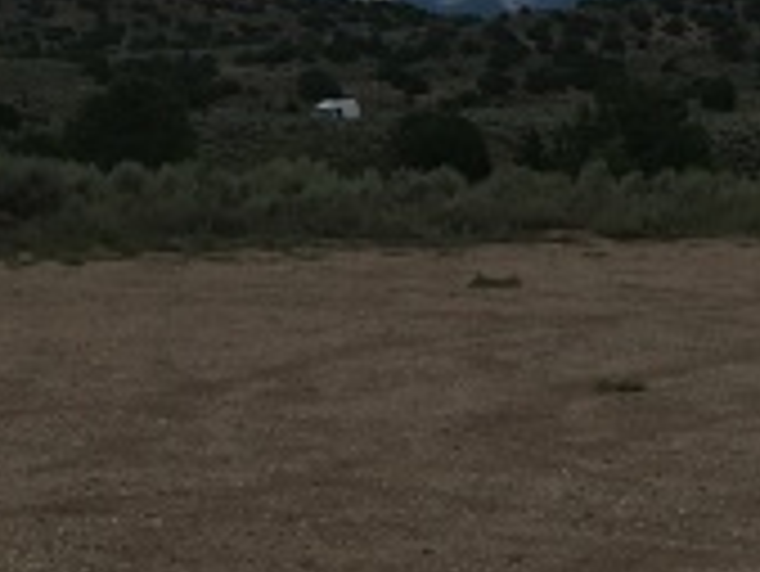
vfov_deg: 10.8
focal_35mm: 137
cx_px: 445
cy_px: 176
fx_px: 3010
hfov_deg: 14.4
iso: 25
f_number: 2.2
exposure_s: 1/1709
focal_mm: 4.15
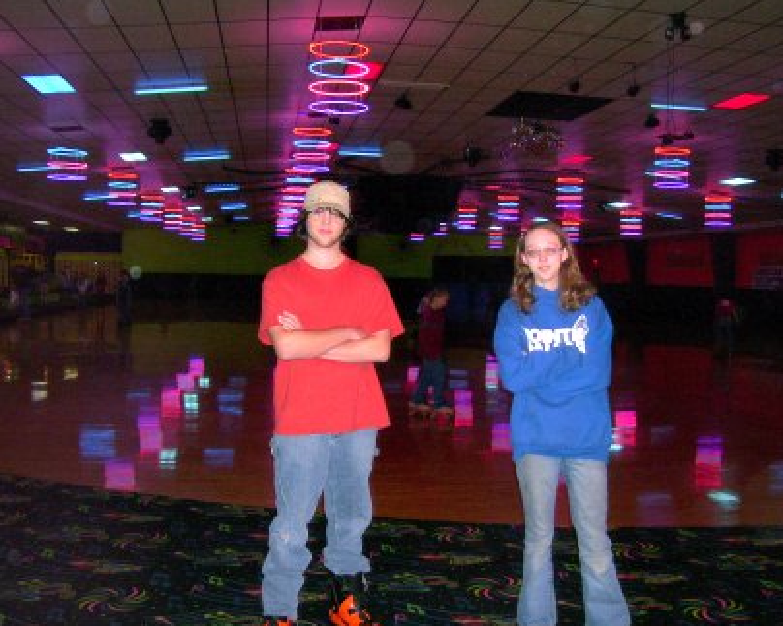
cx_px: 421
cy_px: 308
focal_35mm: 37
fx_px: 857
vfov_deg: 40.1
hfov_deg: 49.1
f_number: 2.7
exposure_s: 1/60
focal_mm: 5.6
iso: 80
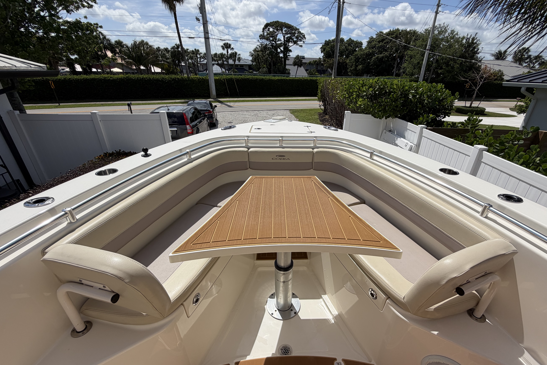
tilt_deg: -26.1
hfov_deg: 96.6
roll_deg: -0.1
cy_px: 194
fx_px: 243
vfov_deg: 73.7
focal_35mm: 16
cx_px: 290
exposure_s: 1/1613
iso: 20
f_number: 2.2
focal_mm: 2.22
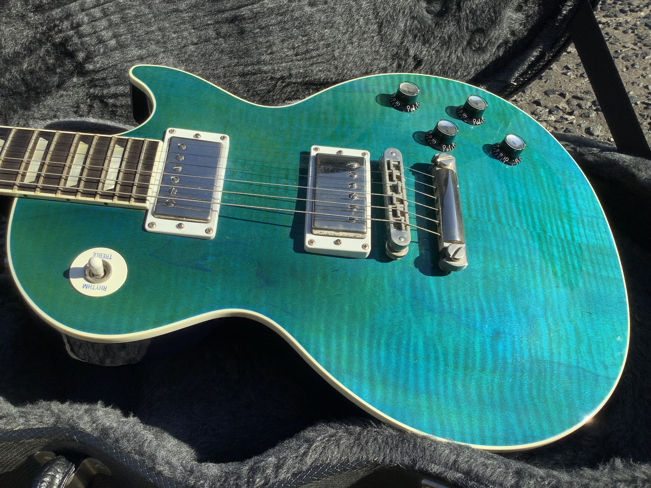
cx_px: 326
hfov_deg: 58.4
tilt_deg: -42.1
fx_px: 583
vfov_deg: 45.4
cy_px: 244
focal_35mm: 31
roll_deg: +8.6
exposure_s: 1/947
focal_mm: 3.3
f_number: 2.4
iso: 25
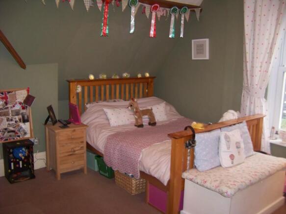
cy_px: 107
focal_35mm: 36
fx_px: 297
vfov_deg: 39.6
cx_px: 143
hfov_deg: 51.4
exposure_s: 1/30
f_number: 2.8
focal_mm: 5.85
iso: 200
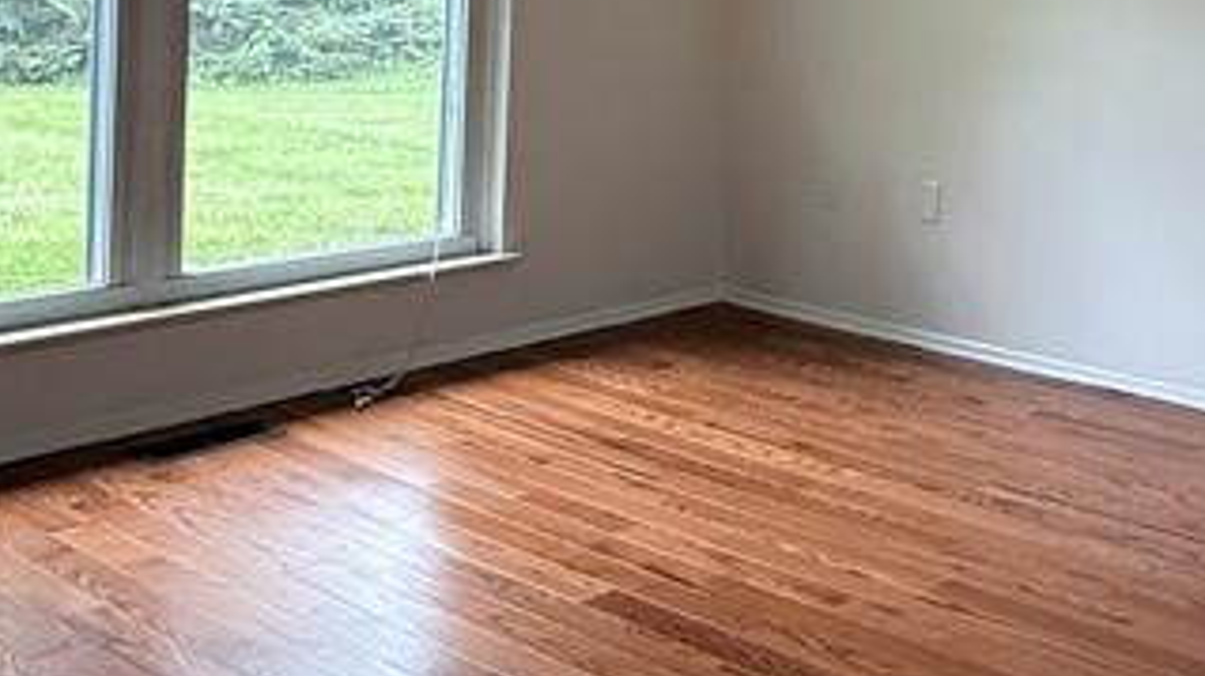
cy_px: 0
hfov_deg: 38.2
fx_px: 1565
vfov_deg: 23.4
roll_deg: -2.4
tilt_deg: -1.2
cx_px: 1163
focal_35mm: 49
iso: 250
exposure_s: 1/60
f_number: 2.2
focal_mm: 2.22
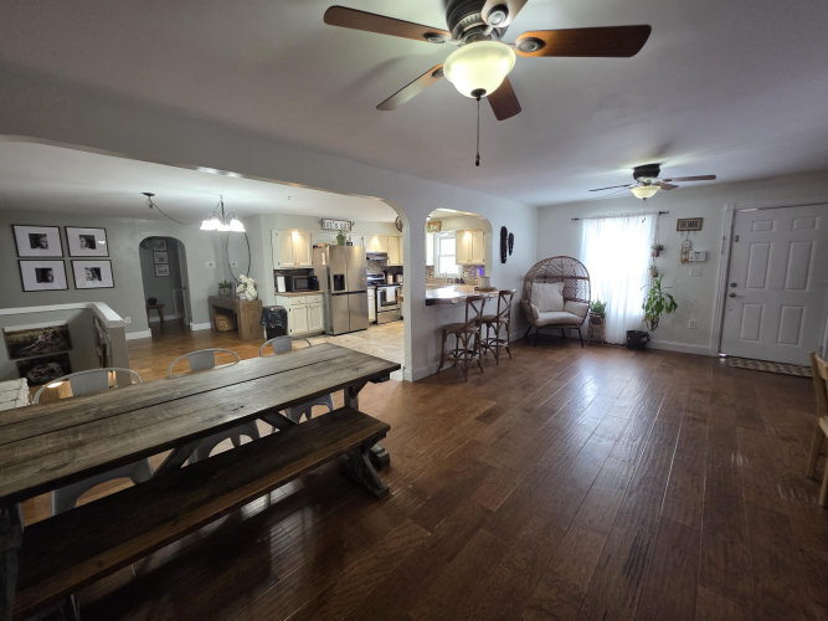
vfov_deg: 89.9
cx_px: 414
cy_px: 310
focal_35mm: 13
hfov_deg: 106.2
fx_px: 311
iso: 320
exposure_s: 1/60
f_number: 1.9
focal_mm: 2.2
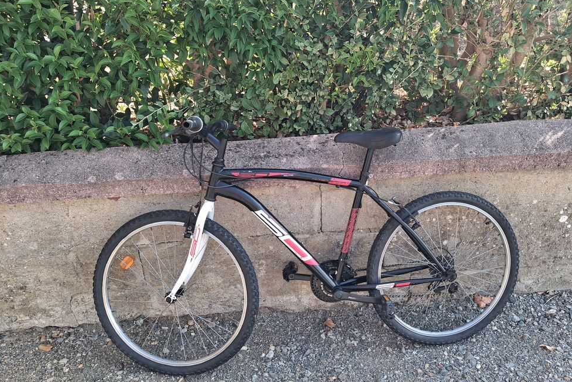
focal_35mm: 29
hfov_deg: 63.6
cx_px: 293
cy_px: 188
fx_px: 461
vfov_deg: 45.0
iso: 32
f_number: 1.8
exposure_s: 1/100
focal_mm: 4
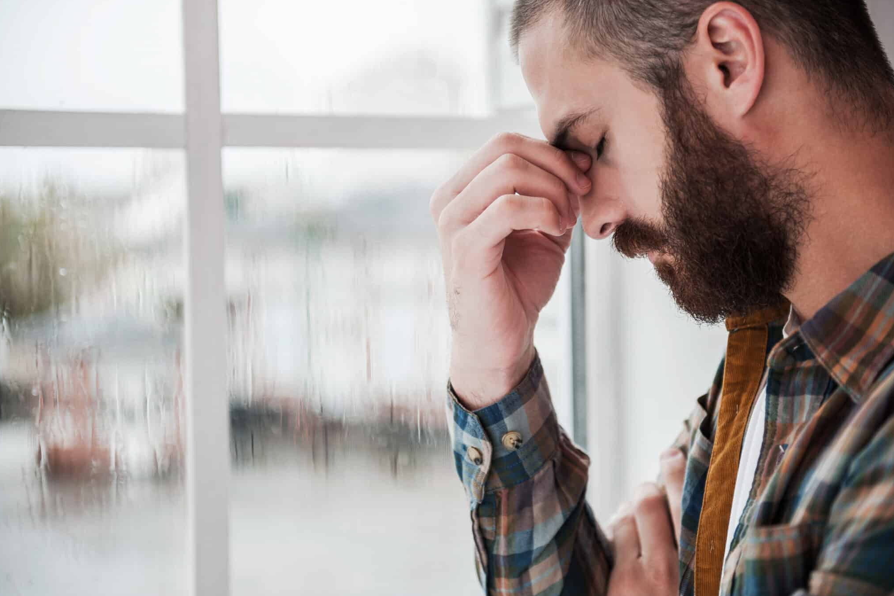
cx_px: 449
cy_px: 300
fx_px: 1763
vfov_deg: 19.2
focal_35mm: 71
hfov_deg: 28.5
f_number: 2.8
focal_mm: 70
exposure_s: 1/100
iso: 320
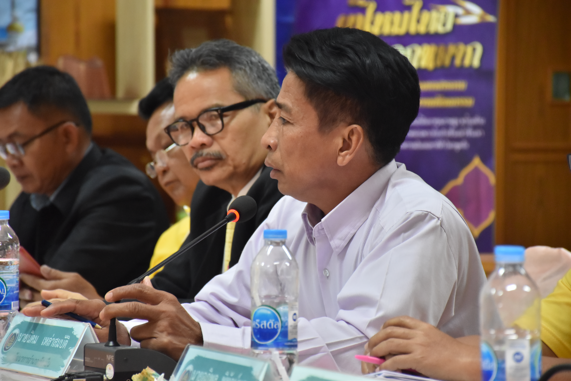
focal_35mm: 195
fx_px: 3093
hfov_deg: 10.5
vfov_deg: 7.0
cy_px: 190
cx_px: 286
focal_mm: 130
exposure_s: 1/125
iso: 2000
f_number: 5.6
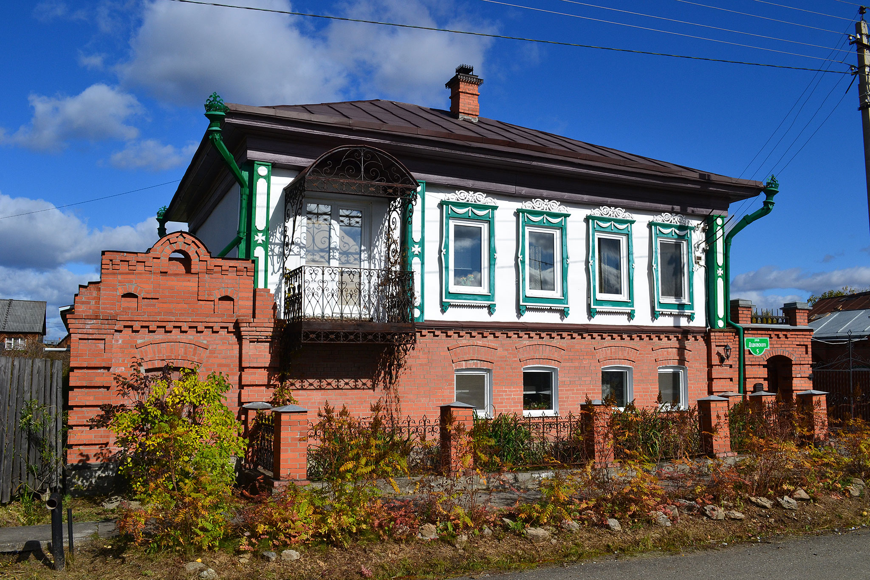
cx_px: 435
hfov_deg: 61.9
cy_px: 290
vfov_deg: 43.6
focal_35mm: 30
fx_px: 725
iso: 280
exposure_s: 1/500
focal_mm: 20
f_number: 11
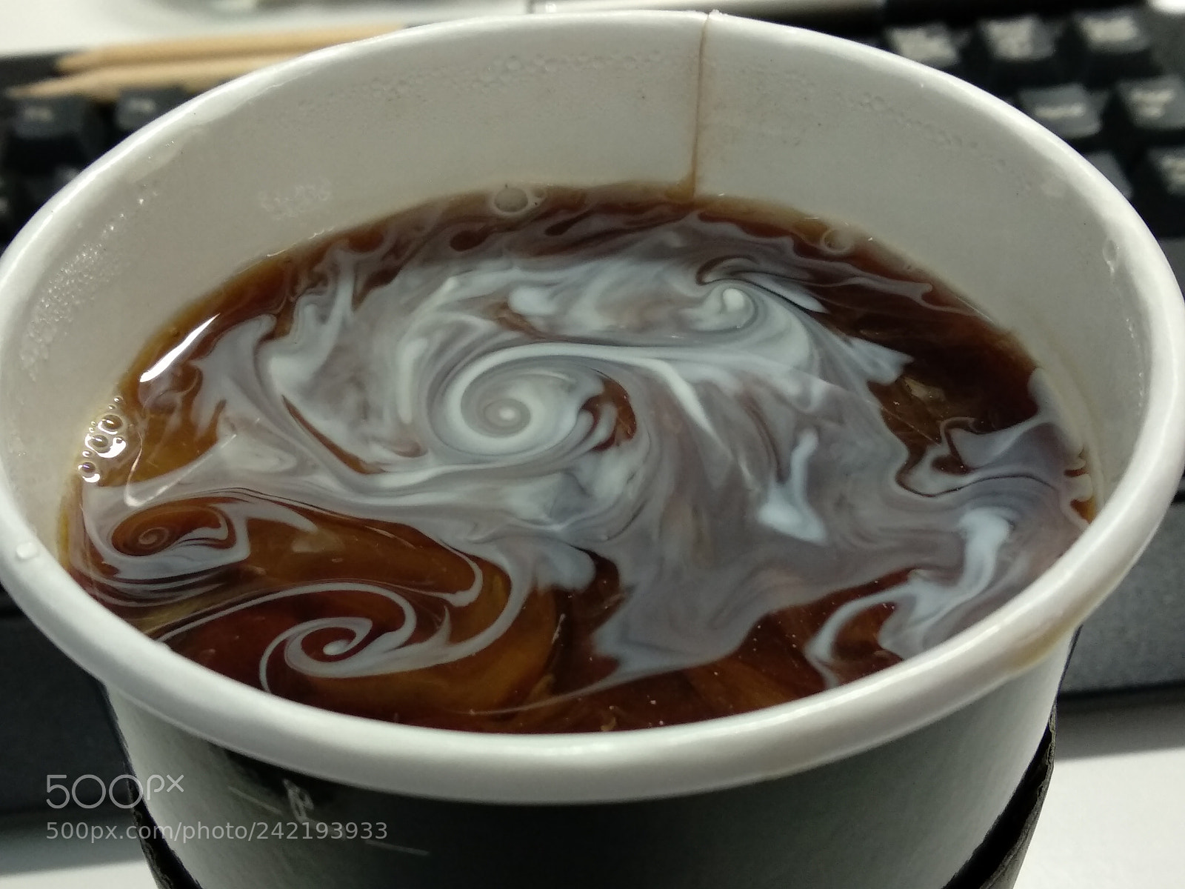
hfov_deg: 67.3
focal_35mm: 26
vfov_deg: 53.1
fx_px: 890
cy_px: 444
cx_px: 592
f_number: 2.2
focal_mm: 3.81
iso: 320
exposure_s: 1/40
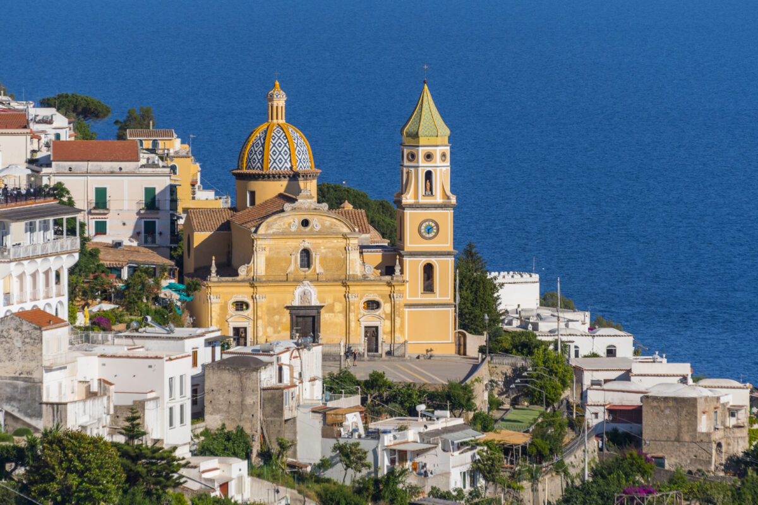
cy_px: 252
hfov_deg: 6.2
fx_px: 6948
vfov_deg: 4.2
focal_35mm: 330
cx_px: 379
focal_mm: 220
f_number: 6.3
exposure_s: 1/3200
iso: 250
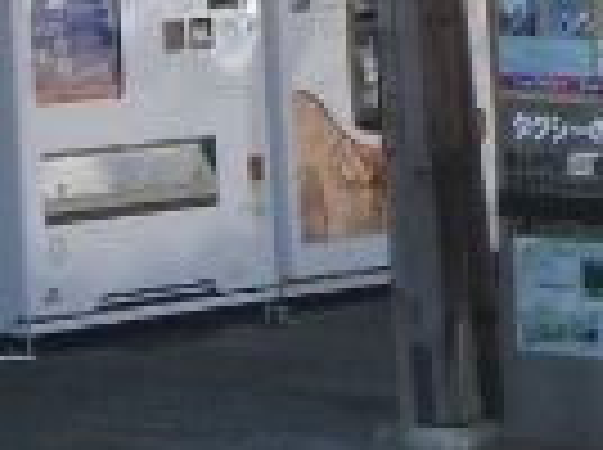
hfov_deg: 8.0
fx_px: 4121
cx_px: -540
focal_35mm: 237
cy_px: -360
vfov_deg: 6.1
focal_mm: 5.5
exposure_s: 1/160
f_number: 4.2
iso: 100
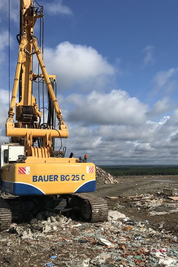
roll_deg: +1.0
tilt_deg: +9.6
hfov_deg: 34.2
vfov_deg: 49.6
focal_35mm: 39
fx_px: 289
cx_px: 92
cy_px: 133
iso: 20
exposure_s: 1/3425
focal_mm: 3.99
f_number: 1.8
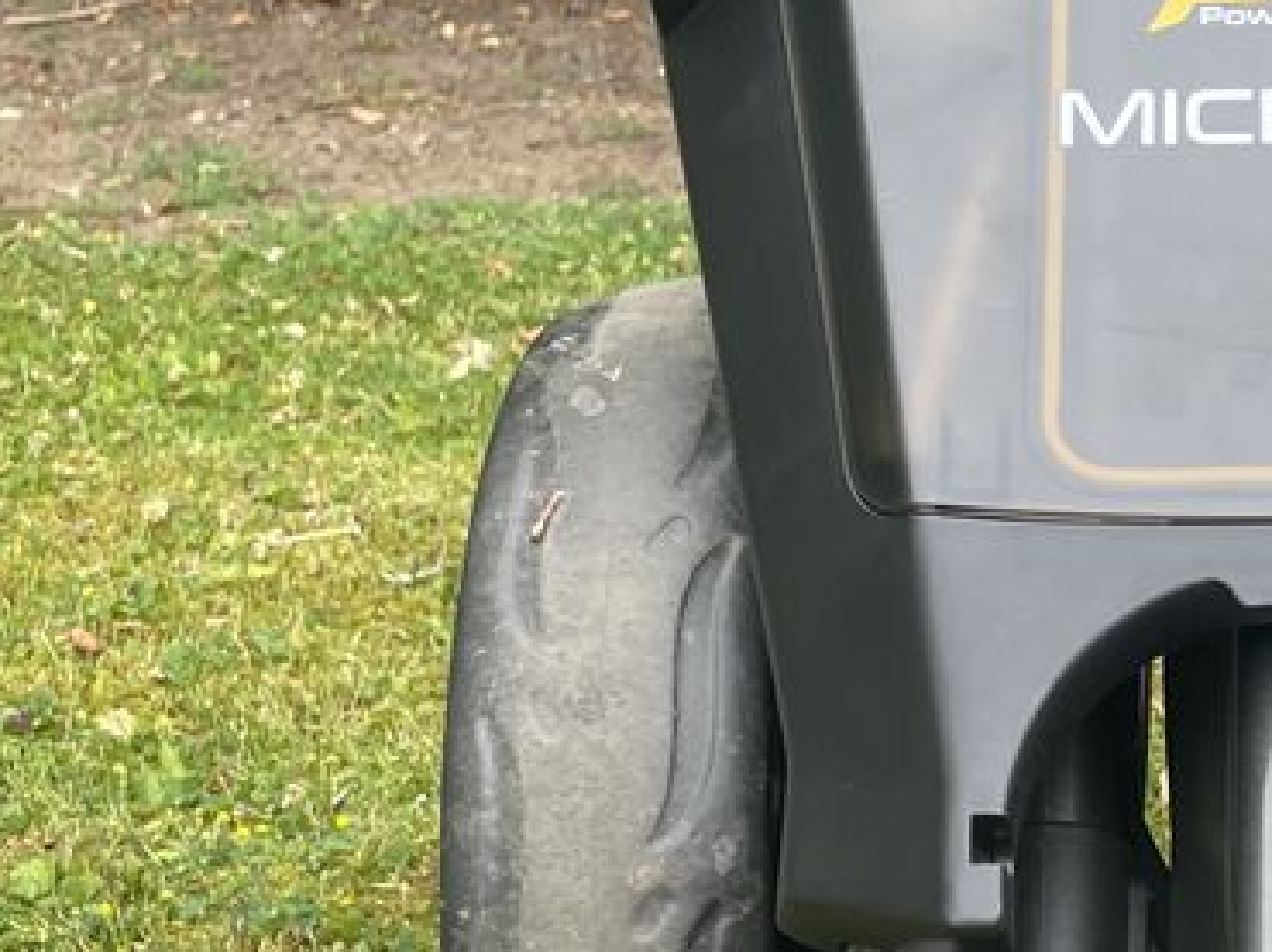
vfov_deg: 16.4
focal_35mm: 90
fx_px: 3305
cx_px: 1293
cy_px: 629
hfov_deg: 21.0
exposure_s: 1/235
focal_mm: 4.2
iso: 32
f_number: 1.6
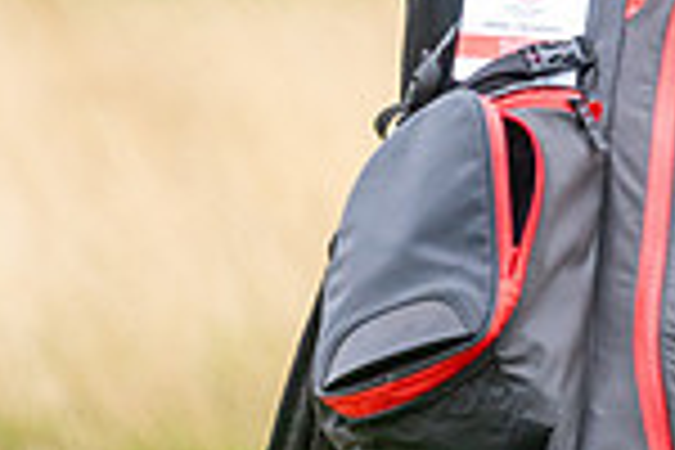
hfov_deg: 1.0
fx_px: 37460
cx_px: 1022
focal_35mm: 1998
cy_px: -540
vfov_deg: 0.7
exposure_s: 1/640
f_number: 5
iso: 400
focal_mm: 300
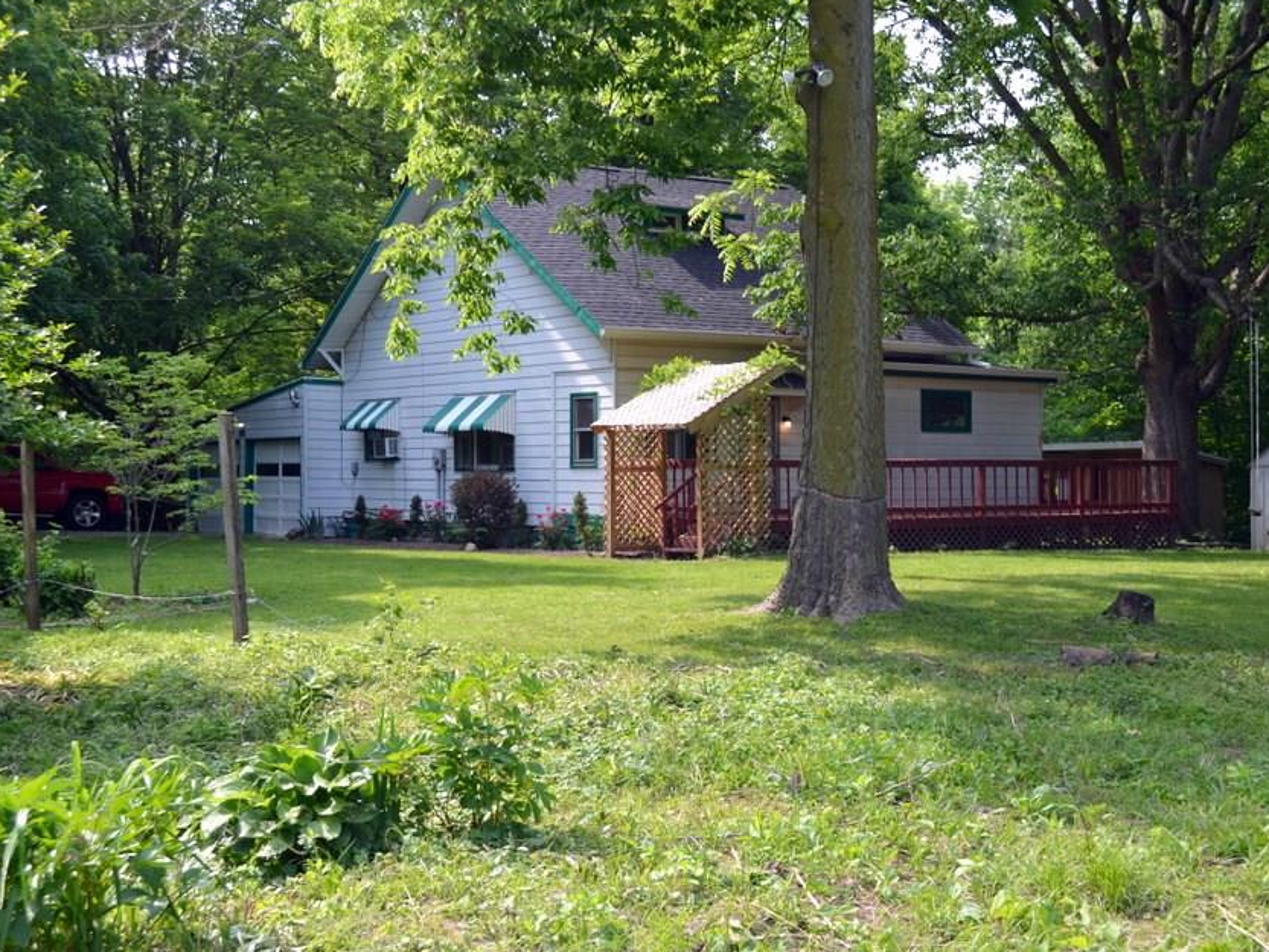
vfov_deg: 31.5
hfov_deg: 41.2
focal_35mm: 46
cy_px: 452
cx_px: 678
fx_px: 1687
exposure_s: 1/200
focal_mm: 26
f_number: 7.1
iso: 200
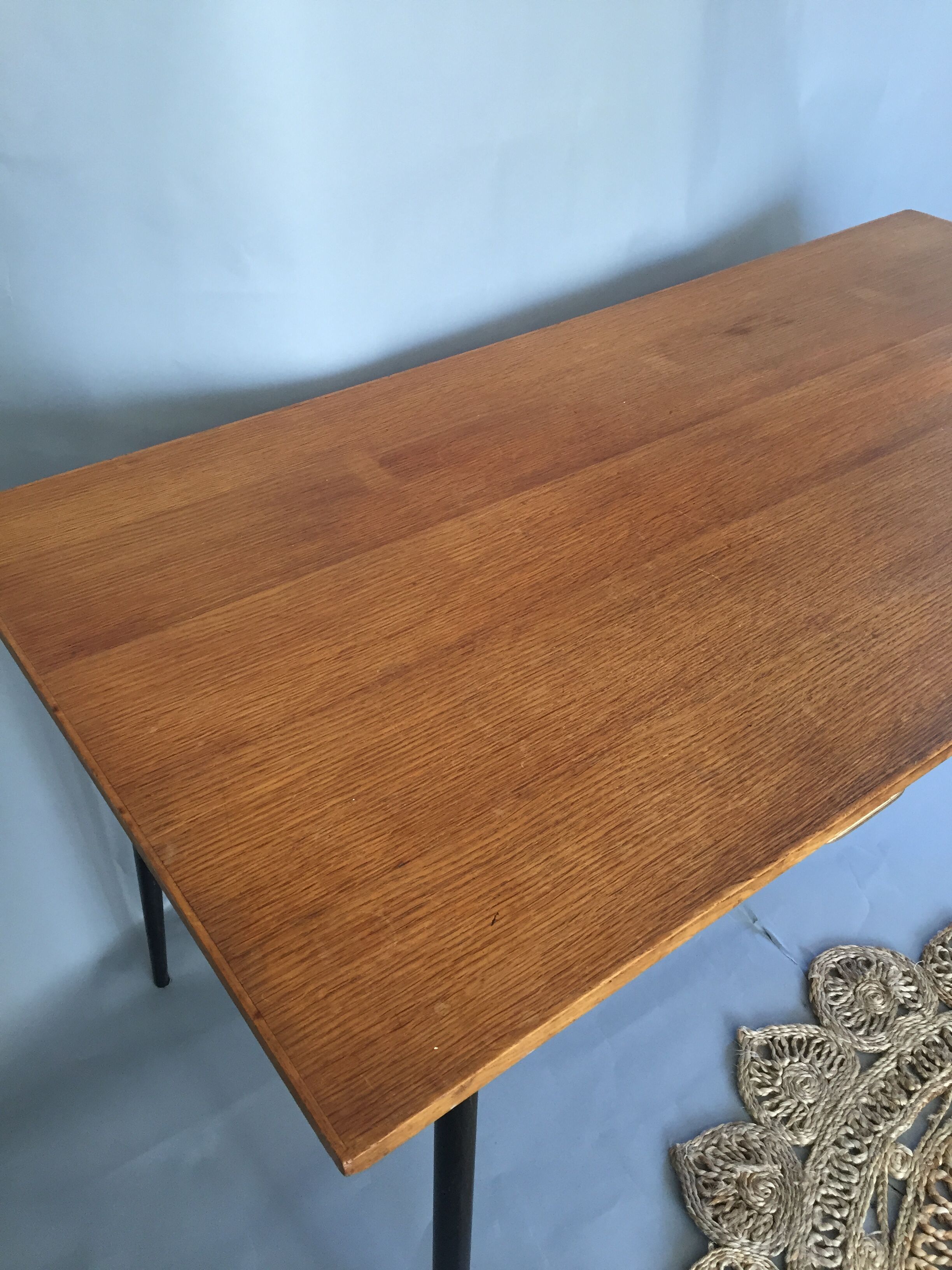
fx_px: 1063
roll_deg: +0.8
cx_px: 476
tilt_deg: -37.9
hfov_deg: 48.2
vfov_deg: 61.7
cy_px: 635
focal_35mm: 29
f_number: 2.2
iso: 64
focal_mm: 4.15
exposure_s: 1/33
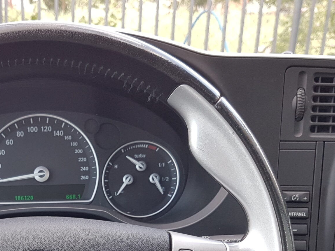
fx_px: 561
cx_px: 50
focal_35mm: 58
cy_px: 279
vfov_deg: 23.6
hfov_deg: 32.0
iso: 50
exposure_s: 1/100
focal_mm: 4.2
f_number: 1.7
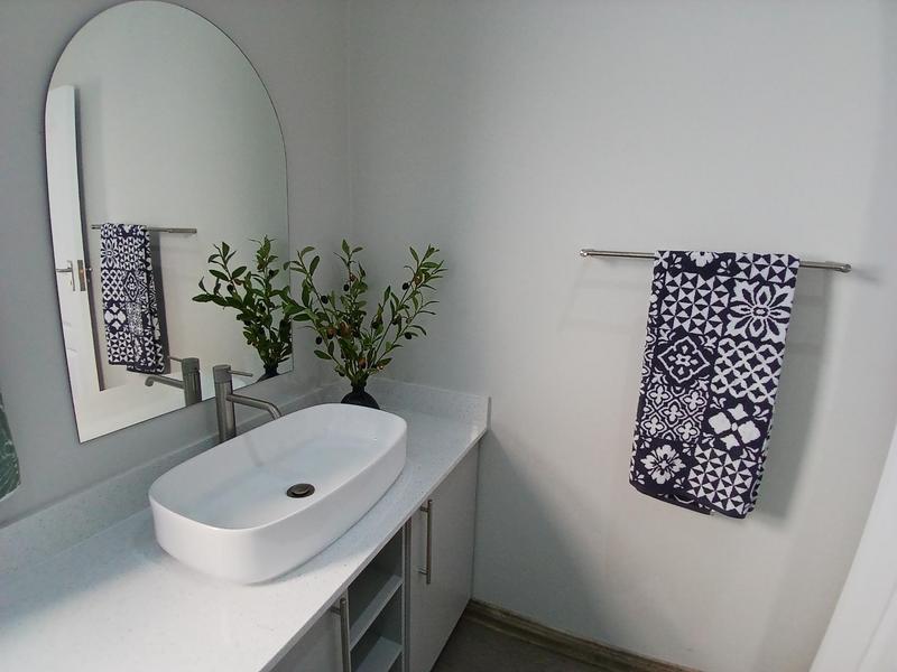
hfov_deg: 91.0
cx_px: 448
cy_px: 336
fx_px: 441
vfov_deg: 74.7
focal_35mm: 17
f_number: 2.2
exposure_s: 1/50
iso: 80
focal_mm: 1.4
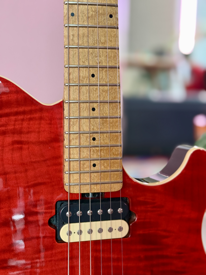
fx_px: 381
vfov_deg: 39.7
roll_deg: -0.5
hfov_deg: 30.3
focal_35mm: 48
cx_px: 103
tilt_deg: -14.3
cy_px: 138
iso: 200
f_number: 1.78
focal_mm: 6.76
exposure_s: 1/33
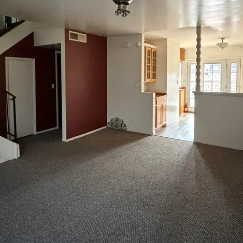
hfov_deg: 59.0
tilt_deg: -3.3
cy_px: 84
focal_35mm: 27
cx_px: 116
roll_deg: -0.1
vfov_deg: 58.0
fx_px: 214
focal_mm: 2.22
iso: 1250
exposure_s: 1/48
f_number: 2.2
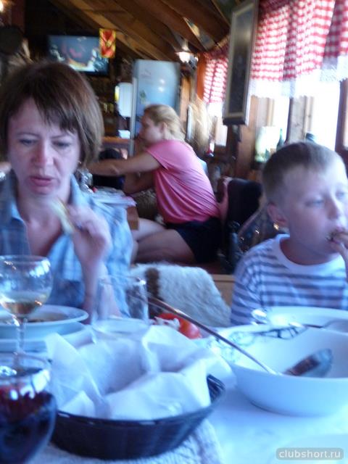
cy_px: 232
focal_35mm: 55
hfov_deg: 26.6
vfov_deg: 34.9
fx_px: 737
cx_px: 174
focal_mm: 8.5
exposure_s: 1/25
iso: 400
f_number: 4.2
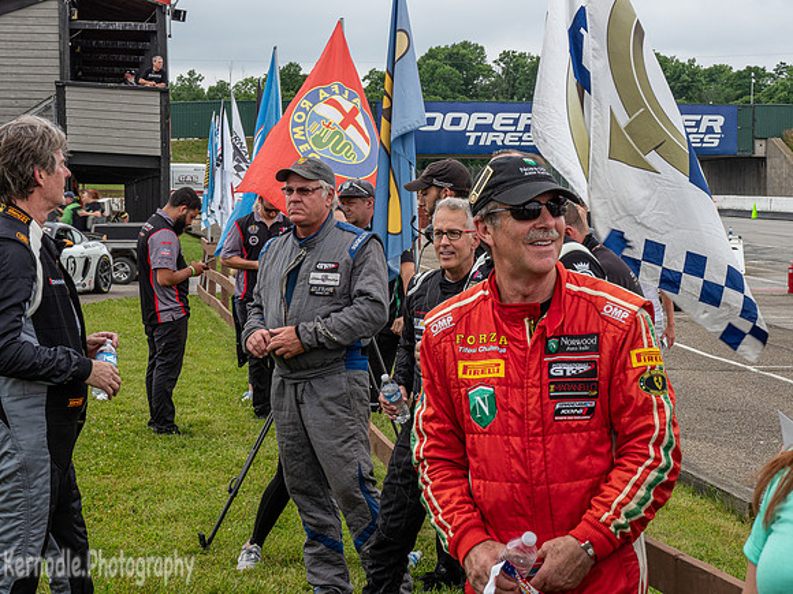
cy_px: 297
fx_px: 1878
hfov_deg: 23.8
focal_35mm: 82
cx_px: 396
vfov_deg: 18.0
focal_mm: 41
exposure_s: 1/80
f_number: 11
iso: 400
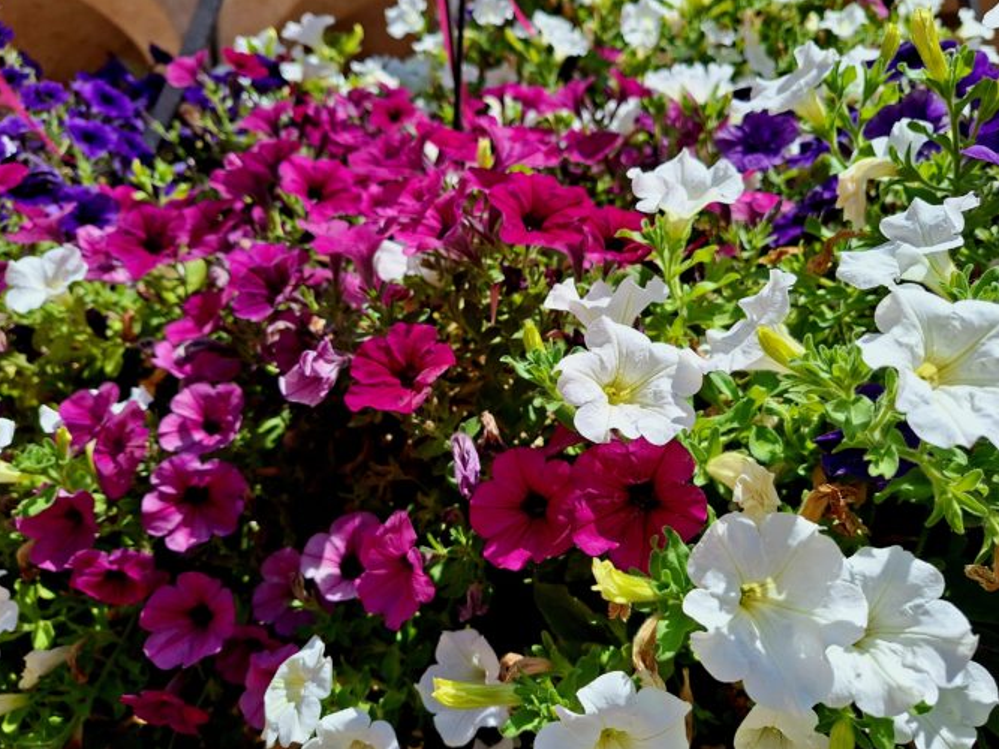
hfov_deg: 71.6
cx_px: 514
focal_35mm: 24
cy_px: 364
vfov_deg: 56.8
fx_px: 693
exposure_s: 1/2500
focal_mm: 5.54
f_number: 1.8
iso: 40
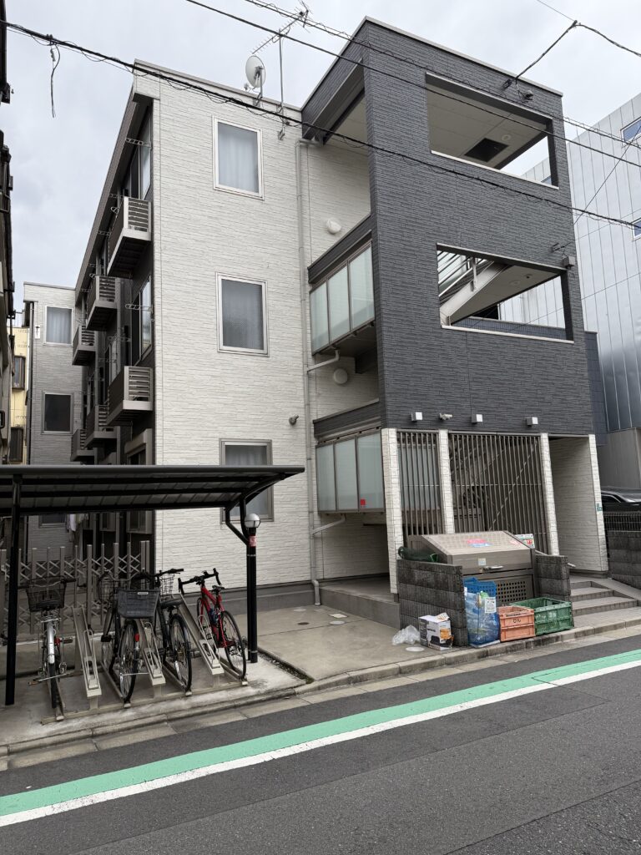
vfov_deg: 71.6
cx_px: 320
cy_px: 428
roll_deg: +2.2
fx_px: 593
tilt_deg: +8.3
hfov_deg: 56.8
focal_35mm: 24
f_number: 1.78
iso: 100
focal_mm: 6.76
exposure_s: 1/992
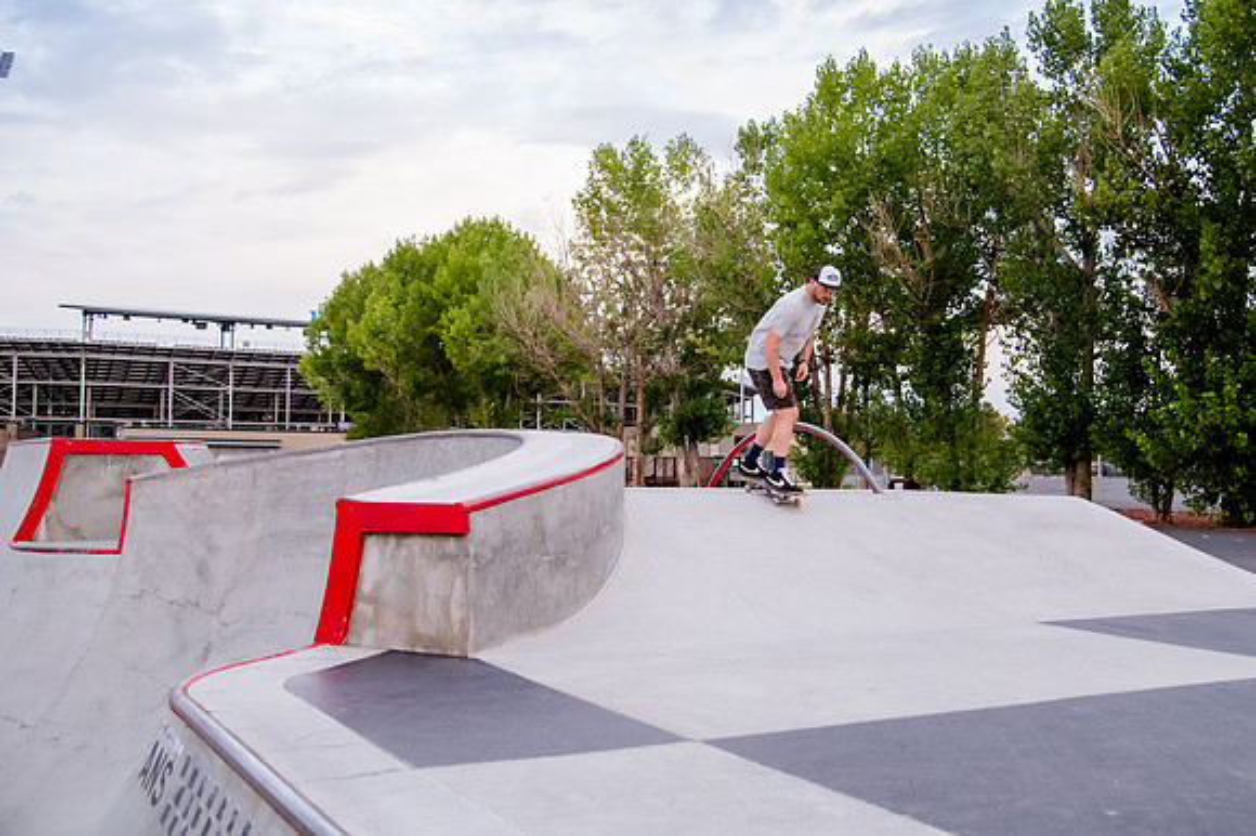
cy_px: 418
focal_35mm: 37
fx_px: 1277
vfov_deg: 36.2
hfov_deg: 52.1
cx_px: 742
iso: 2500
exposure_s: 1/640
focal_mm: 31
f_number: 4
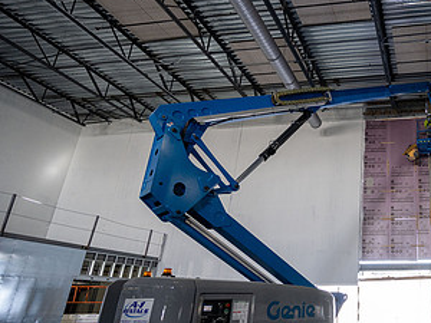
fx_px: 324
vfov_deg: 52.5
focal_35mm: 26
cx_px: 394
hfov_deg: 57.1
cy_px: 200
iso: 1600
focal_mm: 14
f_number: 4
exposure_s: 1/125
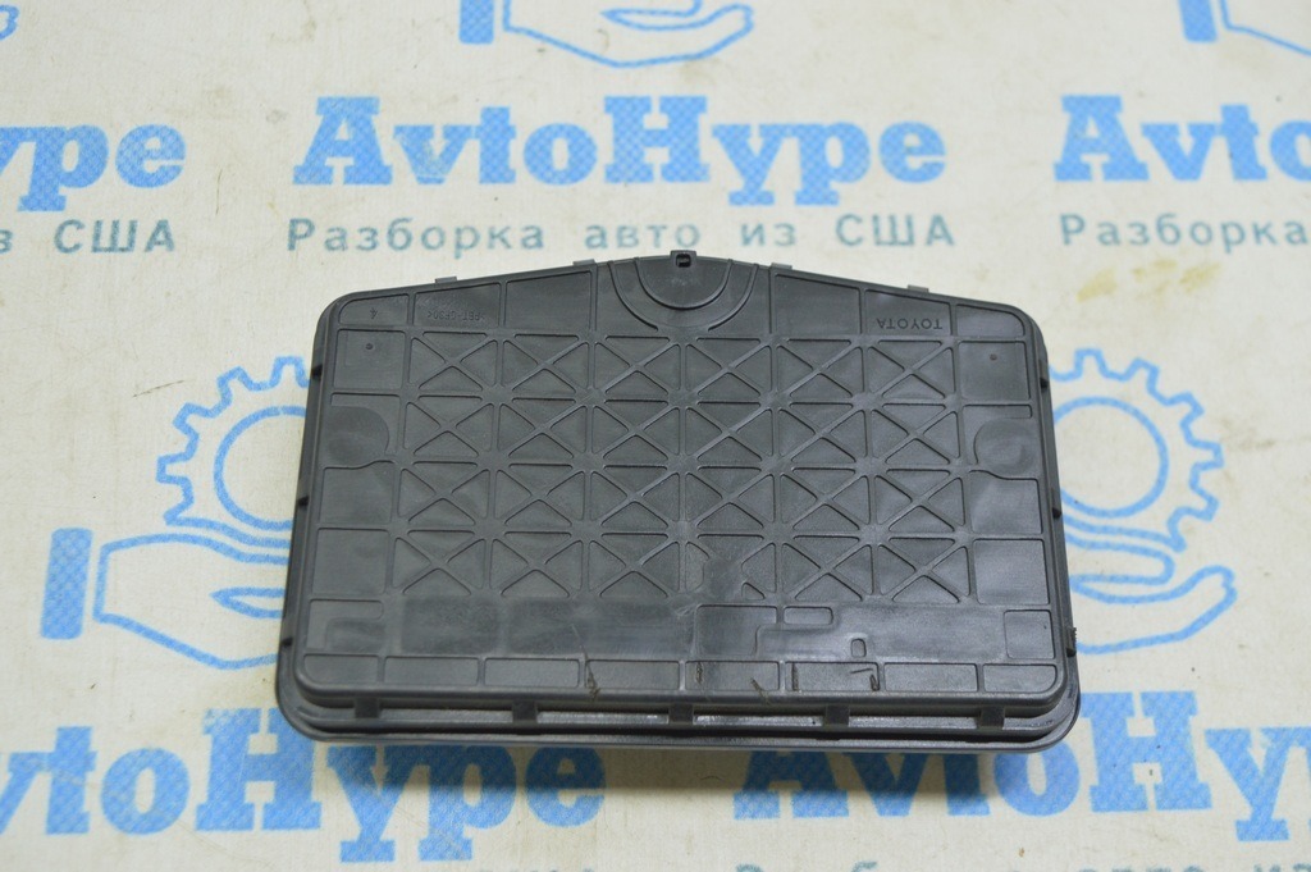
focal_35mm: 48
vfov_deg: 28.0
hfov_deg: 41.1
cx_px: 656
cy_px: 436
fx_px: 1747
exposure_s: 1/20
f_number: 5.6
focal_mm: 32
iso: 400
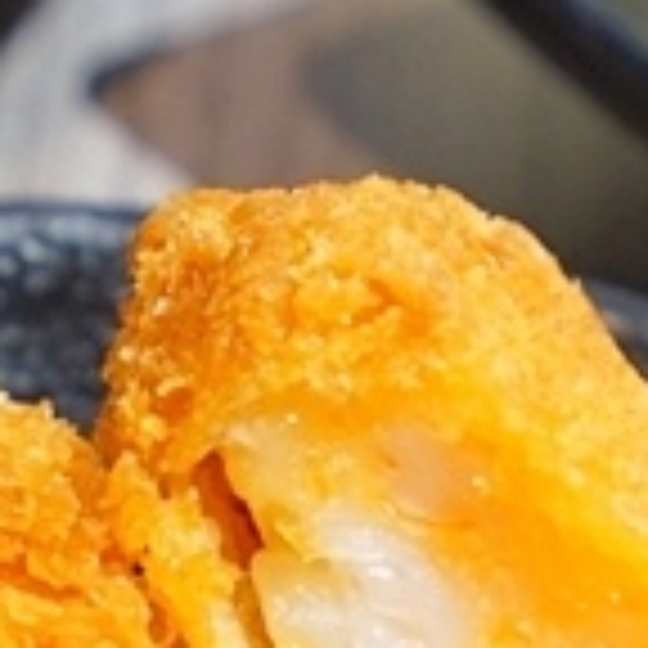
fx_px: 3495
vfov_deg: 10.3
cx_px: 189
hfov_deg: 10.6
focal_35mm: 165
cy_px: 947
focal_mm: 35
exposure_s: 1/25
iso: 1250
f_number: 5.6
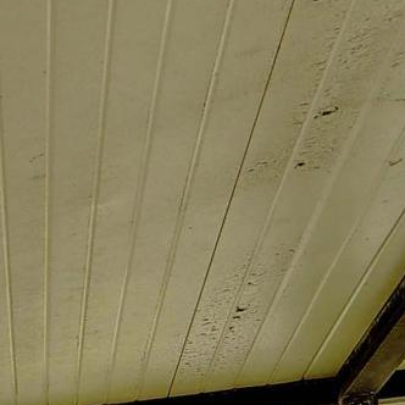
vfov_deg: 16.1
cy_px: 723
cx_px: -805
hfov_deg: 11.3
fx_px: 1218
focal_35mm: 92
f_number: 5.6
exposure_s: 1/100
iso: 100
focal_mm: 12
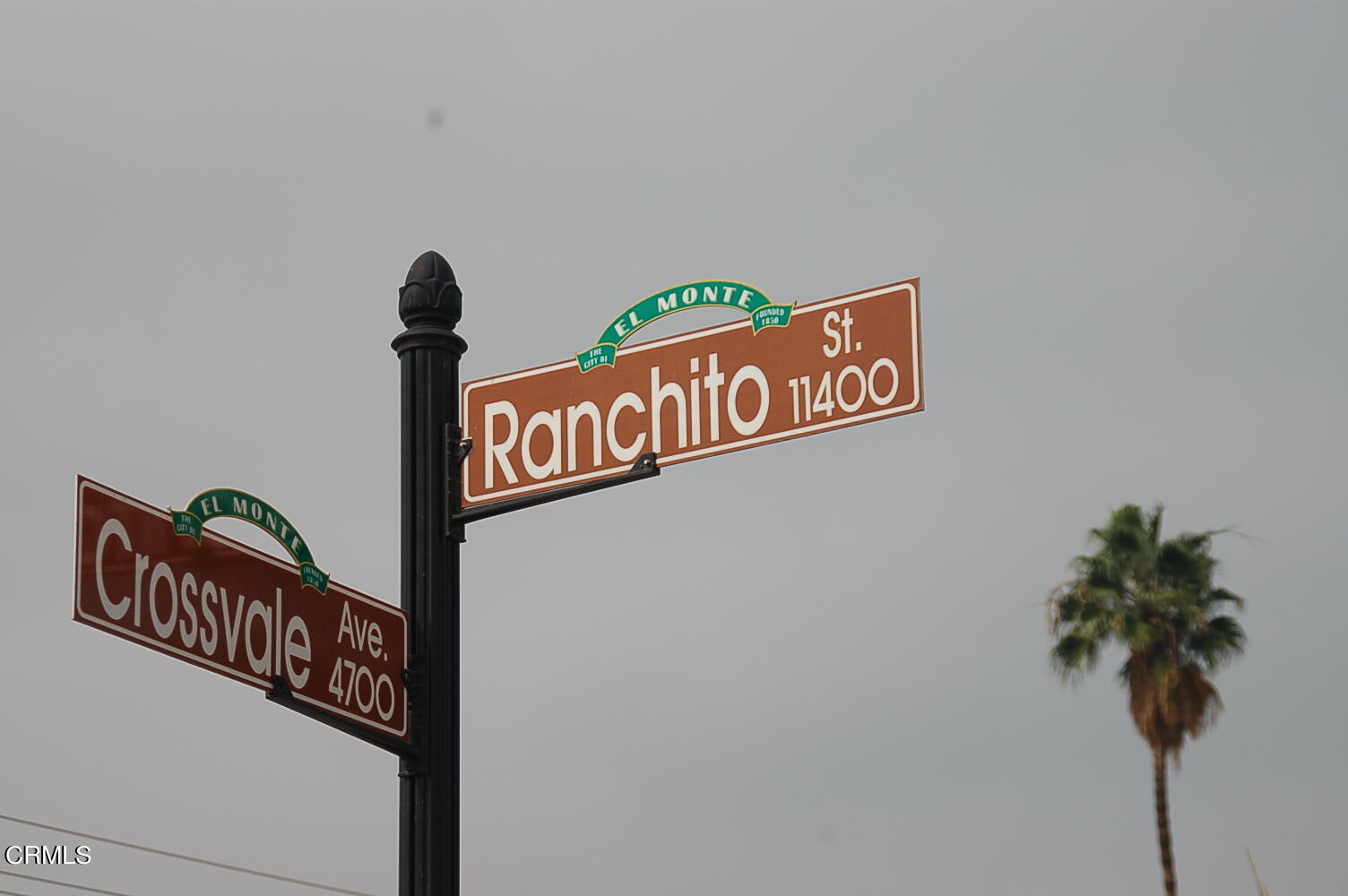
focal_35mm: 112
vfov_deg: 12.2
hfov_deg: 18.2
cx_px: 674
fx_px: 4209
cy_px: 448
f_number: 8
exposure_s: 1/1000
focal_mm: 75
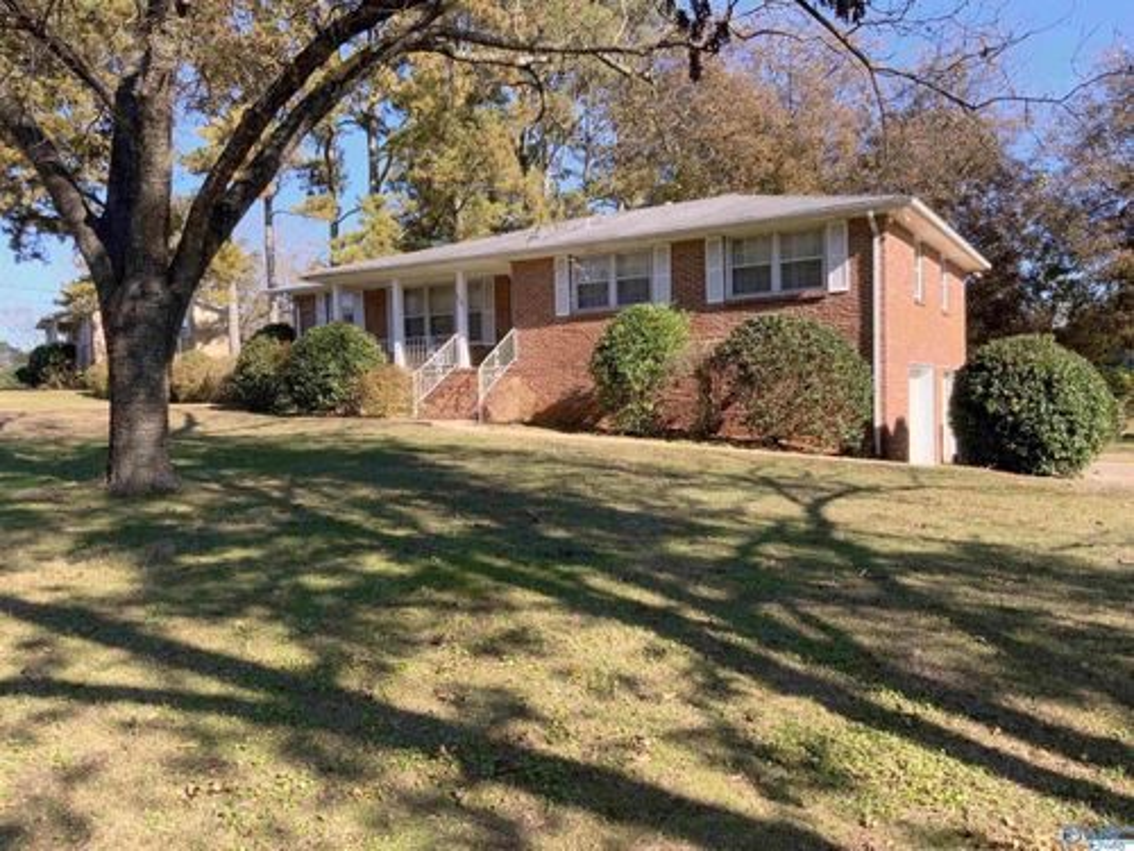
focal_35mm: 29
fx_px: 950
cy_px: 426
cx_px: 567
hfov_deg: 61.7
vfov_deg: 48.2
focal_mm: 3
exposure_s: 1/620
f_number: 1.8
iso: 16
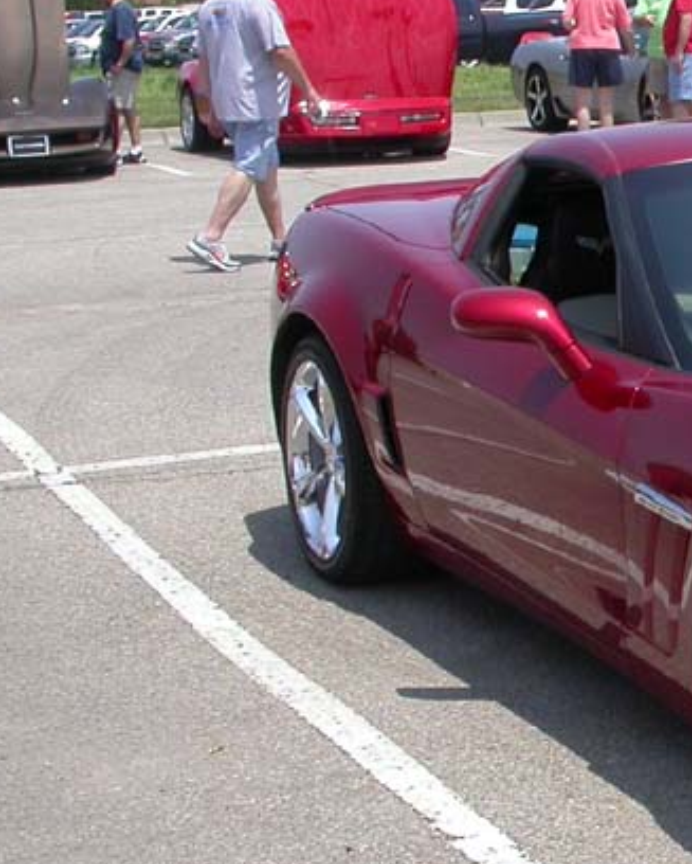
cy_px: 455
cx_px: 1022
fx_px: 2378
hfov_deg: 15.4
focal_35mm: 93
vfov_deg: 20.6
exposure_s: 1/299
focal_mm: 7.85
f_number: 7.5
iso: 100
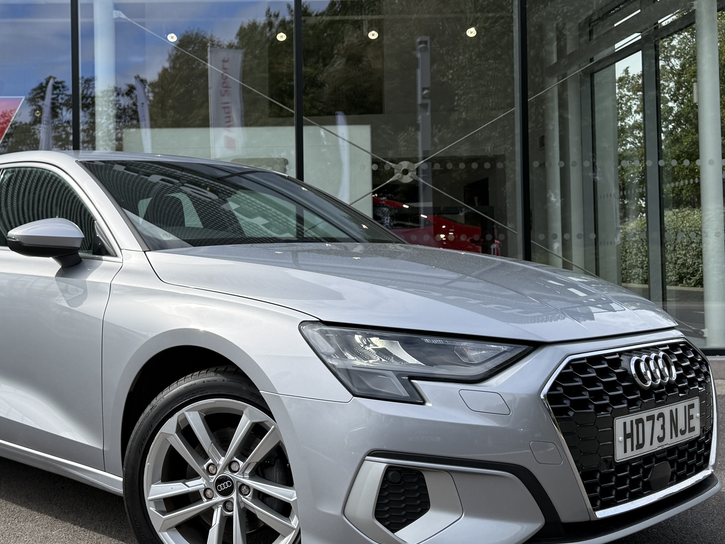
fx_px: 922
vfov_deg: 32.8
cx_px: 225
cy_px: 216
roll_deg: +0.9
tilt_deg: +2.9
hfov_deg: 42.2
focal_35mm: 44
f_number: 1.78
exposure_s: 1/2703
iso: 100
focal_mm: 6.76
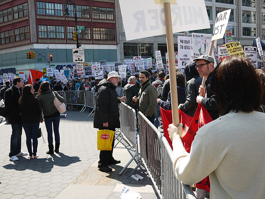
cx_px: 132
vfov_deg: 36.0
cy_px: 100
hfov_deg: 46.8
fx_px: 306
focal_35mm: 40
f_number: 8
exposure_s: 1/125
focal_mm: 20
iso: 100
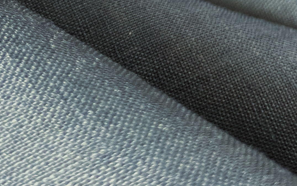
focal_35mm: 99
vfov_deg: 12.6
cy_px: -92
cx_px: 36
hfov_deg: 20.6
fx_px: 802
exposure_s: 1/50
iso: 160
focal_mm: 4.25
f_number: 1.8
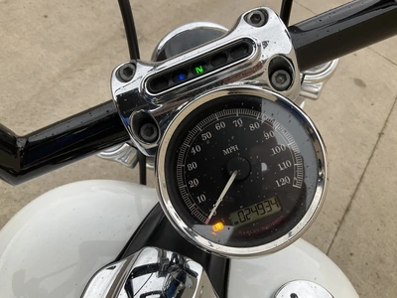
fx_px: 333
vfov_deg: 48.2
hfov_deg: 61.7
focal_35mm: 29
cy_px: 149
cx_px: 198
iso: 20
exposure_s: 1/222
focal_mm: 3
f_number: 1.8
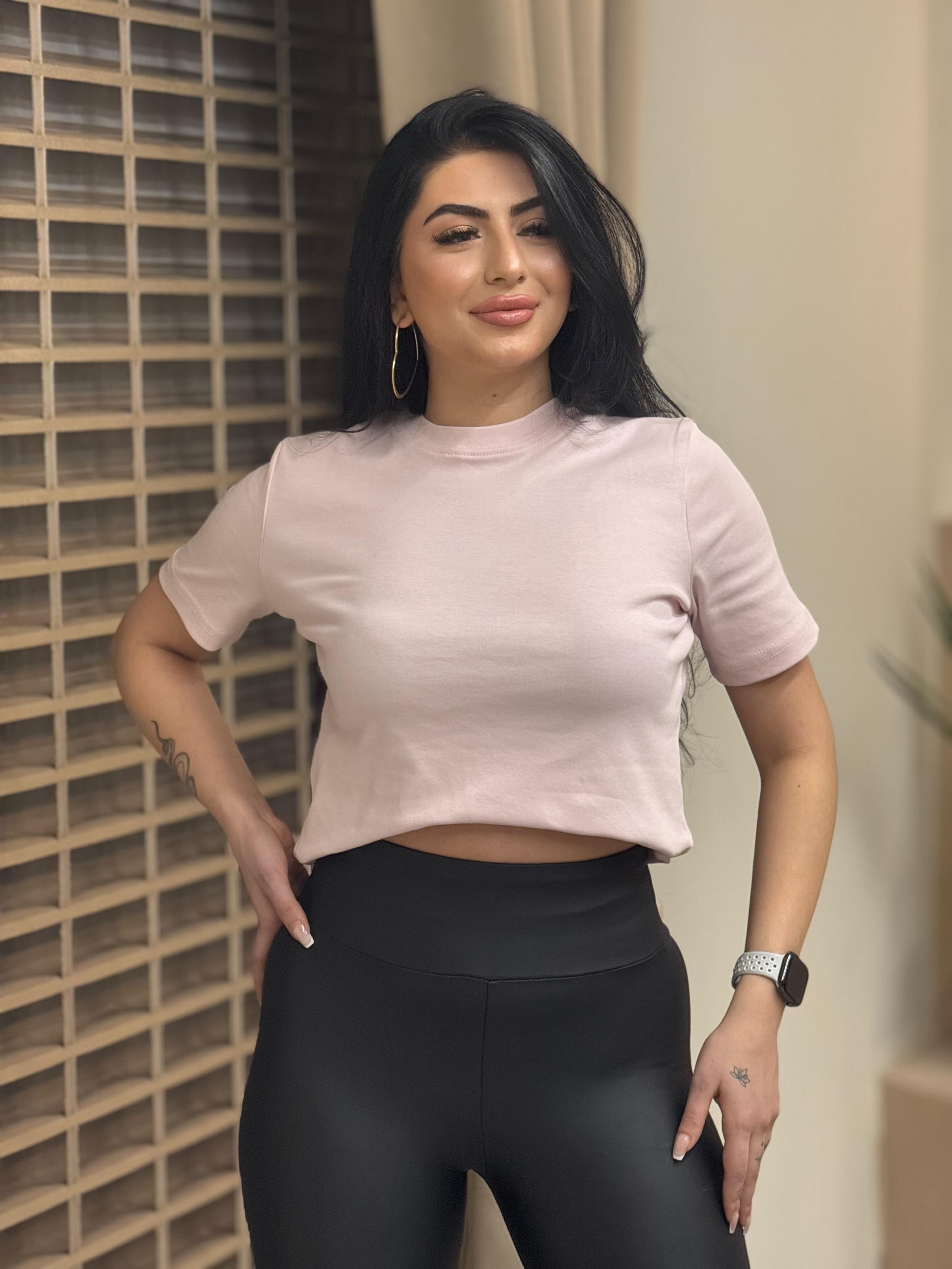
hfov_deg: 12.3
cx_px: 476
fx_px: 4400
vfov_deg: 16.4
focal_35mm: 120
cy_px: 634
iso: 250
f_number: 2.8
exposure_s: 1/50
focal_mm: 15.66
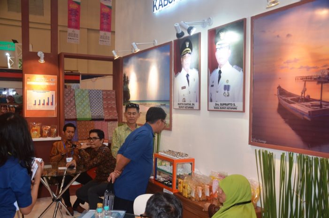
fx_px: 328
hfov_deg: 53.2
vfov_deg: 36.7
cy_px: 109
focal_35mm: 36
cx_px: 164
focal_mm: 24
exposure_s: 1/100
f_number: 3.8
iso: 400
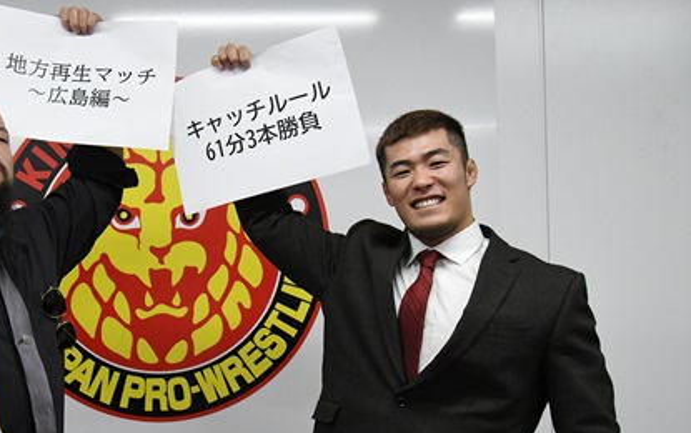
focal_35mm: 53
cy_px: 305
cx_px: 193
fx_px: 999
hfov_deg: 37.4
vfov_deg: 24.3
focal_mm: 24
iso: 8000
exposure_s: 1/1250
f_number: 4.5
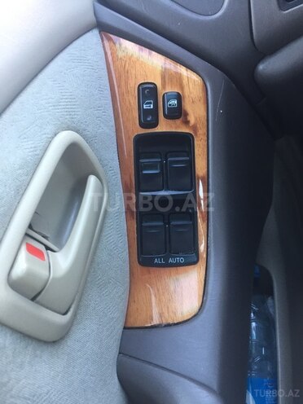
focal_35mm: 29
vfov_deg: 61.7
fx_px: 338
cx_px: 152
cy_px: 202
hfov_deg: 48.2
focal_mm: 4.15
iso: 64
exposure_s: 1/33
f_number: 2.2
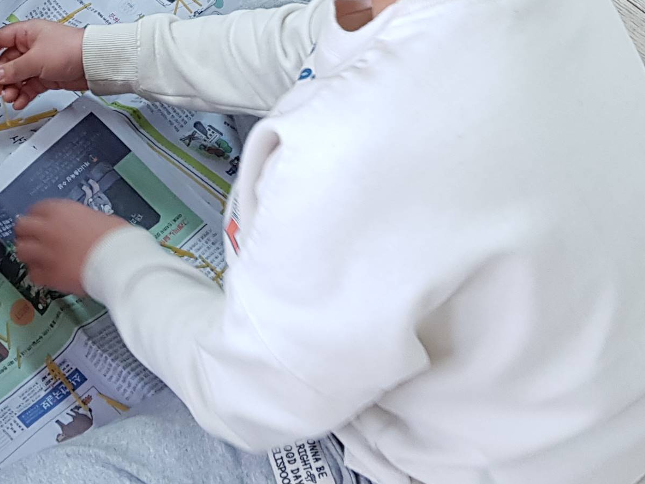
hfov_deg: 21.8
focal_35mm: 87
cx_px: 18
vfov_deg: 16.0
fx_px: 1621
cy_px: -169
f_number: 1.7
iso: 100
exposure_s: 1/60
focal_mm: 4.3
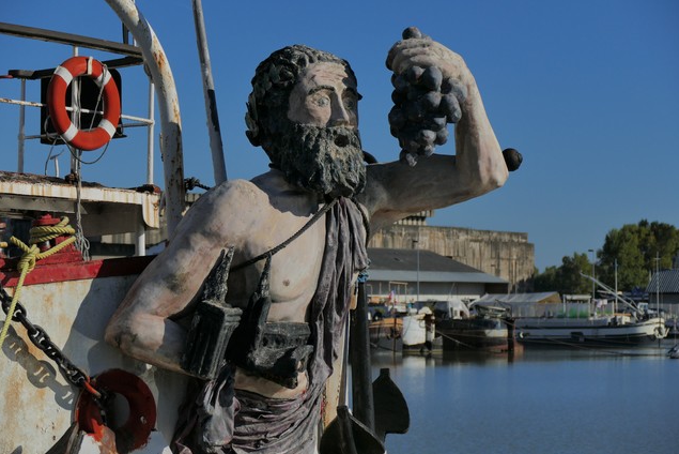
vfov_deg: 10.1
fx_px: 2566
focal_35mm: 136
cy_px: 228
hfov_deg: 15.1
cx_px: 340
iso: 125
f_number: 4
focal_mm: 49.07
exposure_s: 1/4000
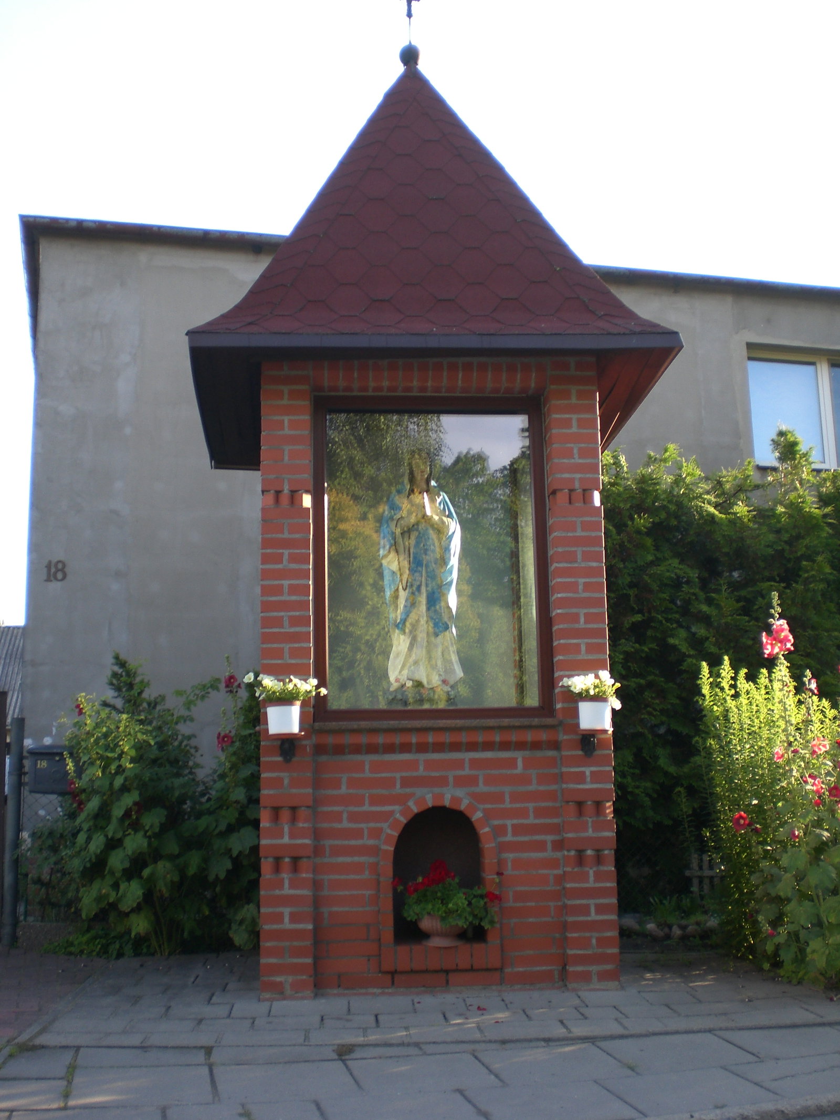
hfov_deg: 37.7
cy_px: 560
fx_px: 1229
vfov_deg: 49.0
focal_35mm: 38
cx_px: 420
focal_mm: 6.3
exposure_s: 1/100
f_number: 3.1
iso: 50
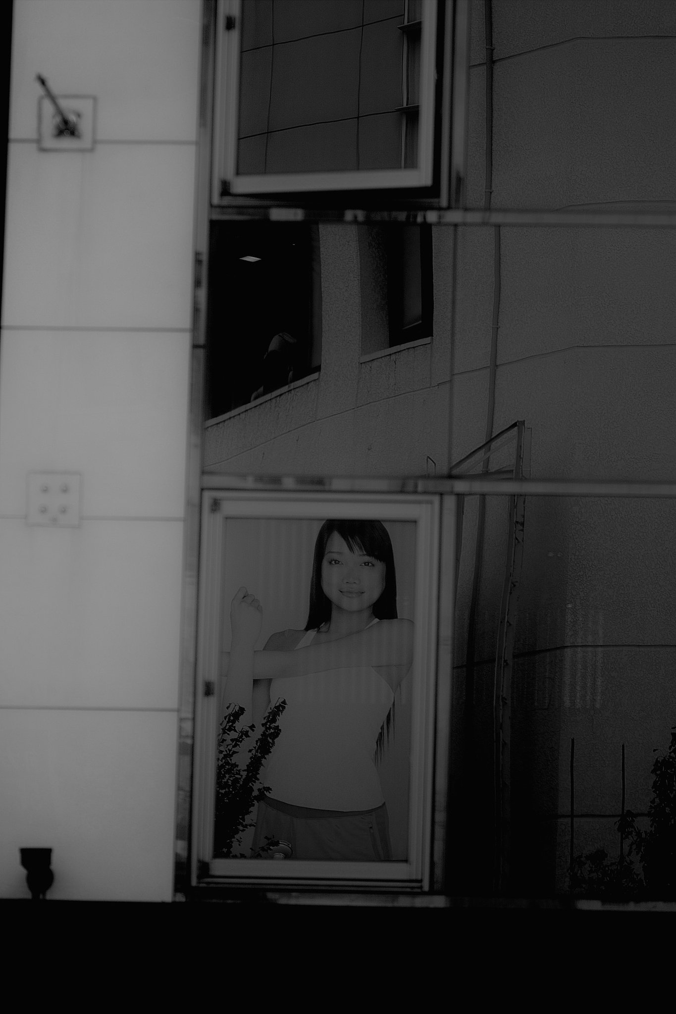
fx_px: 7183
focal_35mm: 255
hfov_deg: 5.4
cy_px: 507
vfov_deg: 8.1
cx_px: 338
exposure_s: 1/250
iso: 100
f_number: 2.8
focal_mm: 150
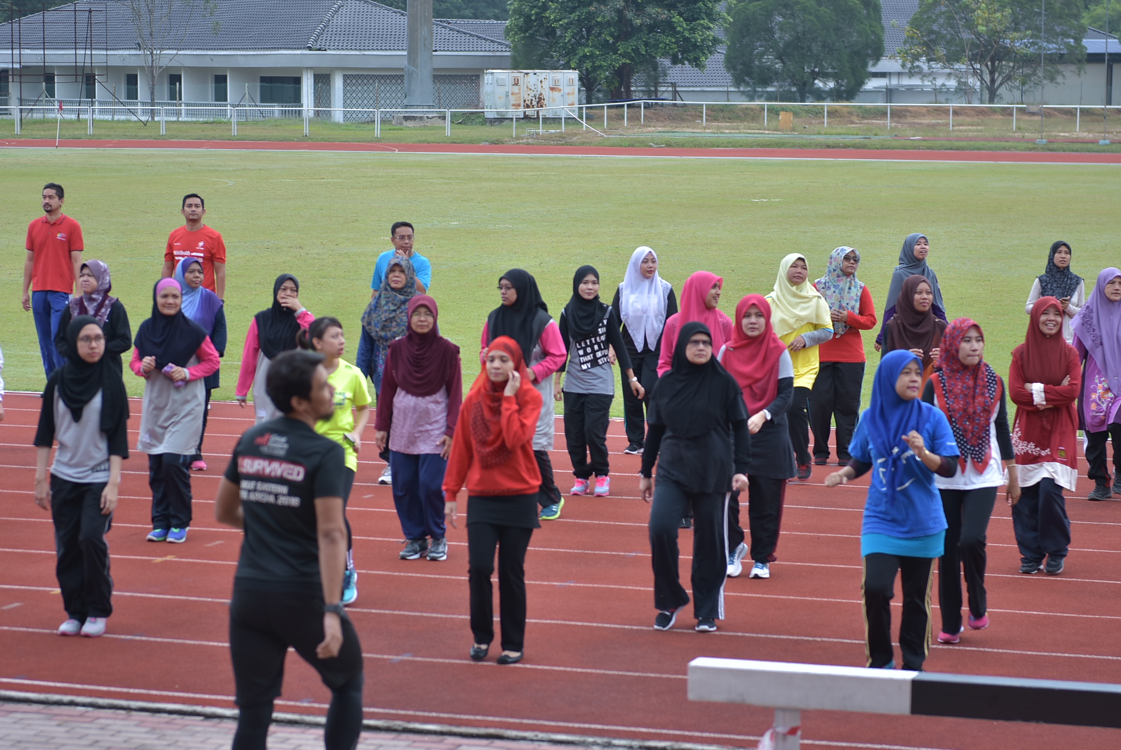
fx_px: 3272
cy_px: 375
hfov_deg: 19.4
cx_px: 560
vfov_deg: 13.1
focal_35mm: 105
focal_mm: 70
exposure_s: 1/200
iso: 100
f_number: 2.8
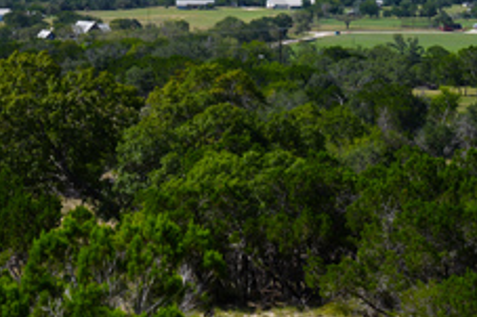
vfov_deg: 8.4
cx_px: 279
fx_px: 2132
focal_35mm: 161
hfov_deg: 12.8
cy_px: -119
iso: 100
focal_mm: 57
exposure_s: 1/160
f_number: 10
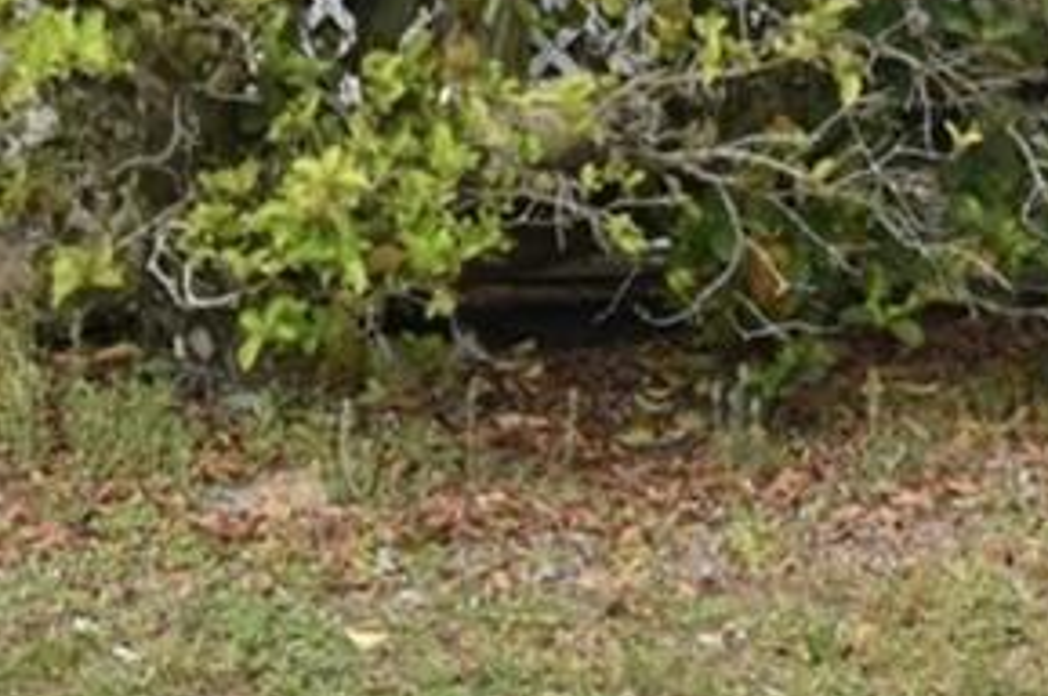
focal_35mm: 133
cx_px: 228
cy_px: -388
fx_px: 3867
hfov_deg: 15.3
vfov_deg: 9.9
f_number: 9
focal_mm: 16
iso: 320
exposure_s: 1/320
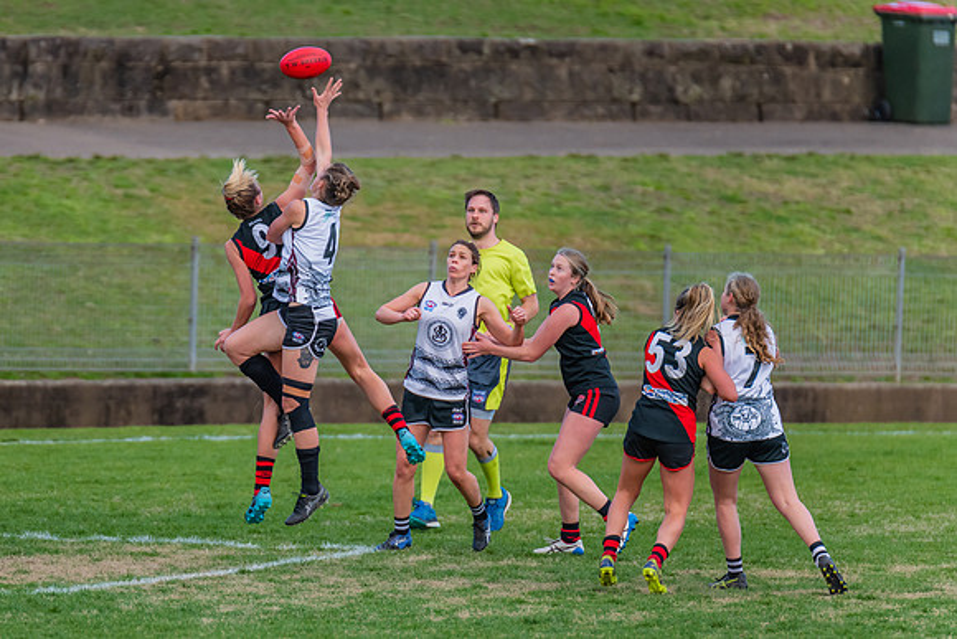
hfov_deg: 3.7
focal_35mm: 564
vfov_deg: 2.4
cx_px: 314
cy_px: 378
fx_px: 14998
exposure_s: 1/1250
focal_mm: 420
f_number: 4.5
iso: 800
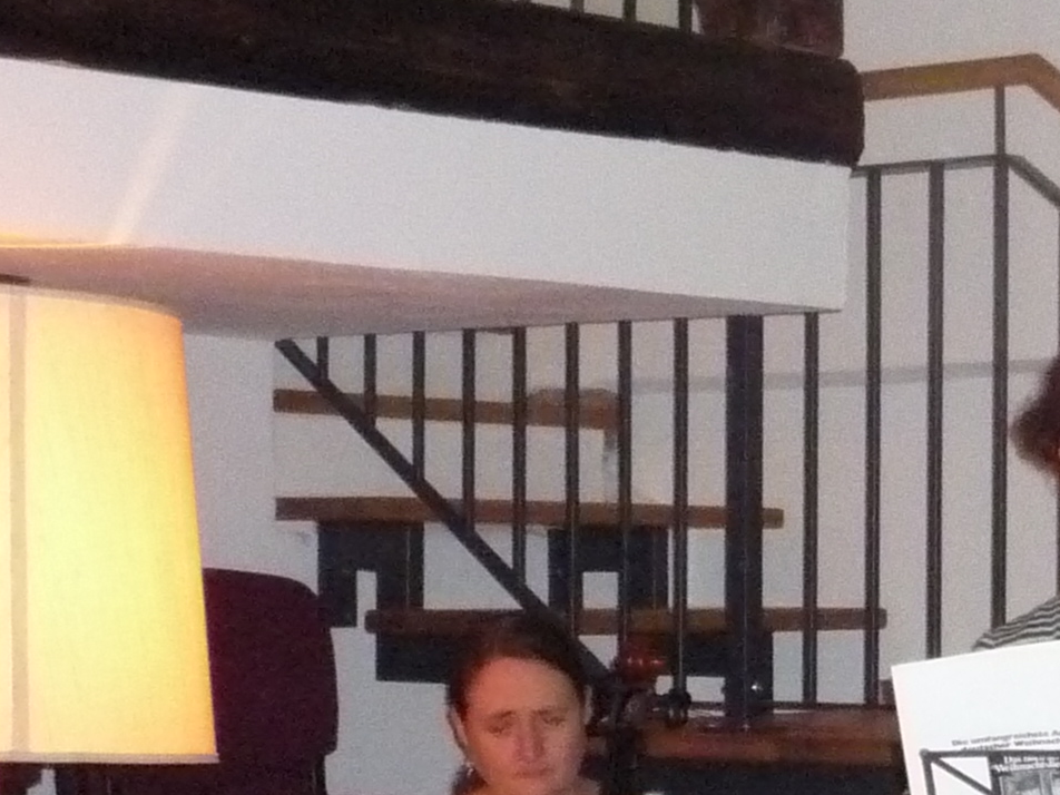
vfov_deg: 12.8
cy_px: 636
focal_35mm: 115
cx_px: 1344
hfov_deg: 16.3
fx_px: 3521
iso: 800
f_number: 3.3
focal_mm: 5.2
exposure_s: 1/30
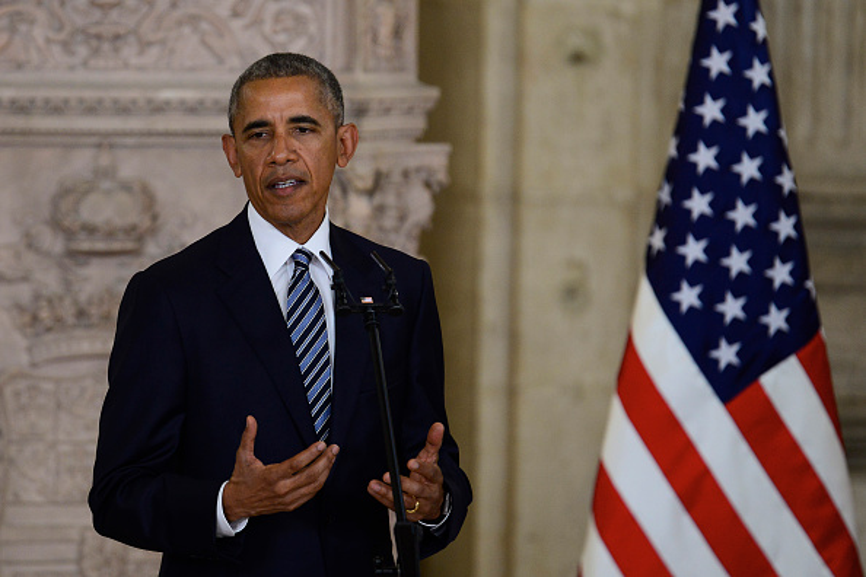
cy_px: 288
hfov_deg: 6.9
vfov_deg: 4.6
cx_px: 433
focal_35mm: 300
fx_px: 7216
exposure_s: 1/400
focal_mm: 300
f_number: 3.5
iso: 2000
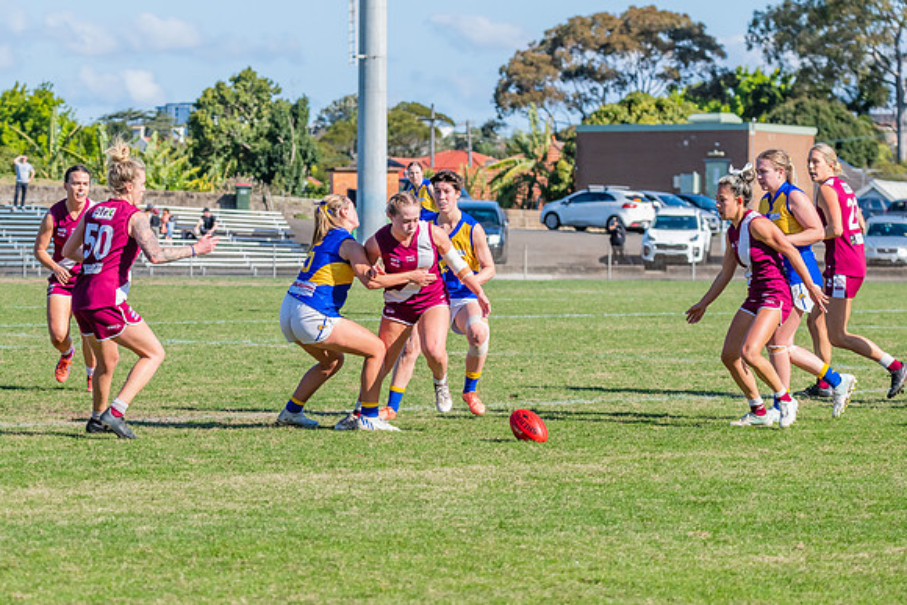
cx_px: 315
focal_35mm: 199
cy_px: 272
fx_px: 5008
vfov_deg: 6.9
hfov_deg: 10.3
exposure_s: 1/1600
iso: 800
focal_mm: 150
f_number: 9
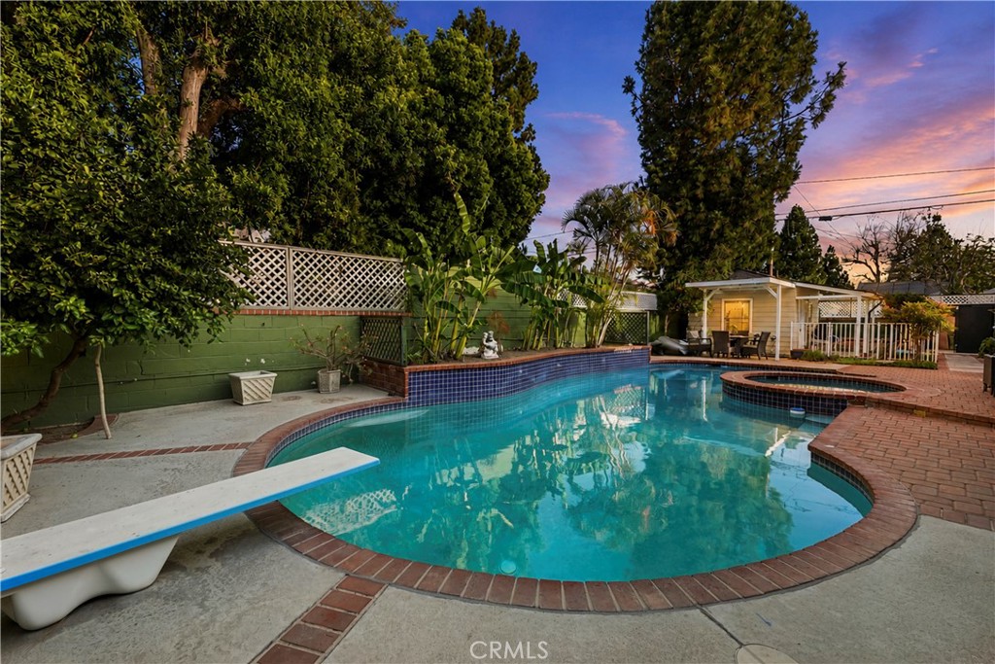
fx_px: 415
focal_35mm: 15
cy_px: 332
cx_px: 498
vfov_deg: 77.3
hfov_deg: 100.4
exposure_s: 1/25
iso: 250
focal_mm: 10
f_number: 11
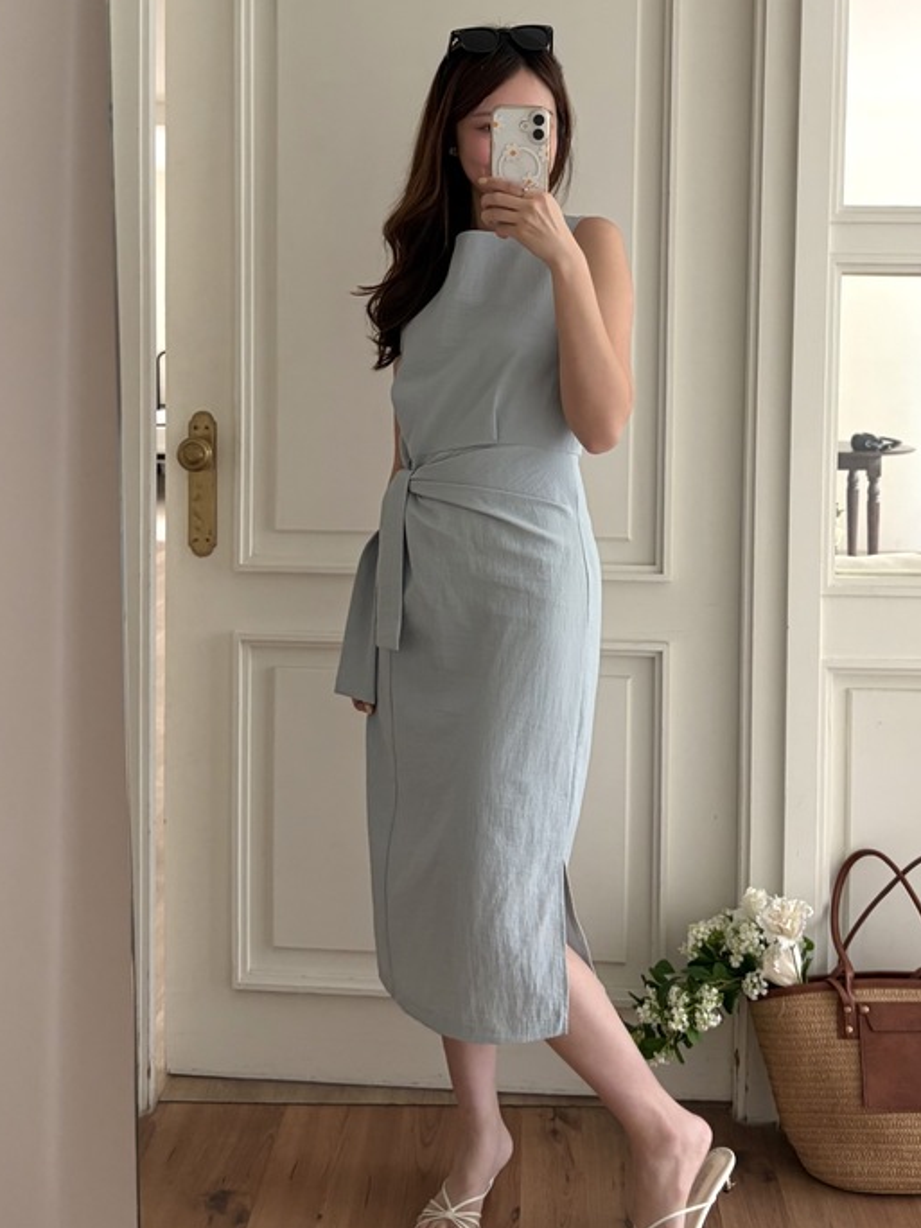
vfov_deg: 48.9
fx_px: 1348
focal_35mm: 38
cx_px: 564
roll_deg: +0.6
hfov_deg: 37.5
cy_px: 537
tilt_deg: -14.9
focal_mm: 5.96
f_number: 1.6
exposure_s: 1/60
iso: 160
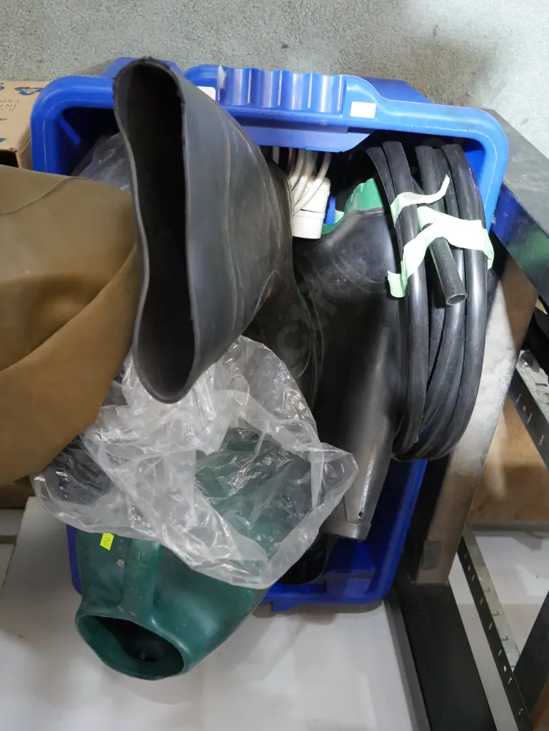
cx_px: 274
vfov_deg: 53.9
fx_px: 718
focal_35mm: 34
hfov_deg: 41.8
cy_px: 366
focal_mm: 17
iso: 3200
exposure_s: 1/50
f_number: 4
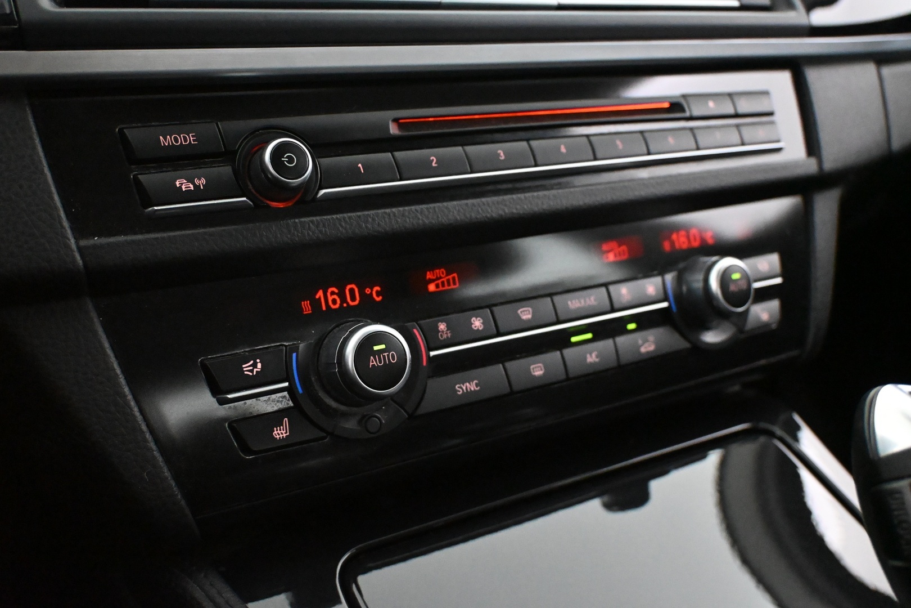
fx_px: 930
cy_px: 304
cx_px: 456
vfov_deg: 36.2
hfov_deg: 52.2
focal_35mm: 37
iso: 11400
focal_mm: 24.5
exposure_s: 1/60
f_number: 4.2
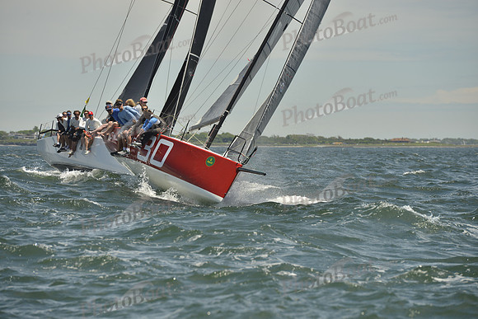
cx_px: 239
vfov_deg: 6.9
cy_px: 160
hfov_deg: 10.3
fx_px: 2656
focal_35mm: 200
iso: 280
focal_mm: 200
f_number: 8
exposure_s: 1/1600
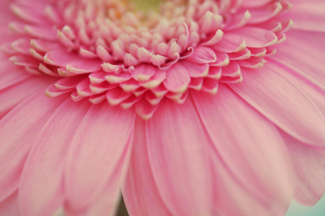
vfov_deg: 15.2
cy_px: 108
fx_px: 812
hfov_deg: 22.6
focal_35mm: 90
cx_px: 162
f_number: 3.3
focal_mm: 60
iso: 800
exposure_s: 1/60
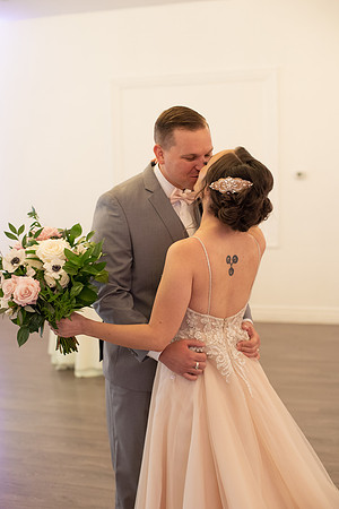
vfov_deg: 39.6
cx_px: 170
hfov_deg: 27.0
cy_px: 254
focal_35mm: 50
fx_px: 706
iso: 1600
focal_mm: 50
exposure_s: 1/200
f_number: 2.8
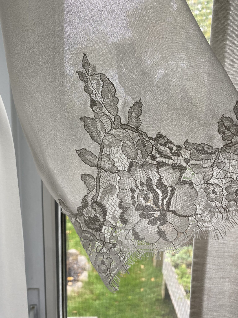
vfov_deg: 67.3
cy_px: 159
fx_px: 238
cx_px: 119
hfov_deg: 53.1
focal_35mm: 26
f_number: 1.8
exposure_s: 1/121
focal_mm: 4.25
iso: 40
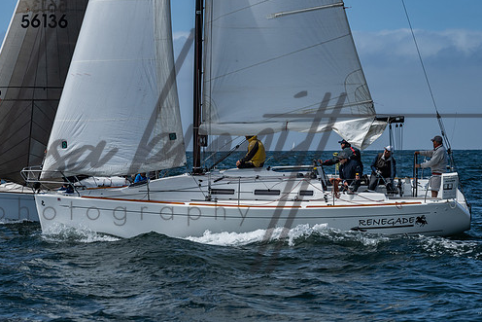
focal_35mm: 170
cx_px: 216
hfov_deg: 12.1
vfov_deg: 8.1
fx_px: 2277
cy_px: 154
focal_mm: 130
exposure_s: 1/2500
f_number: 6.3
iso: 200
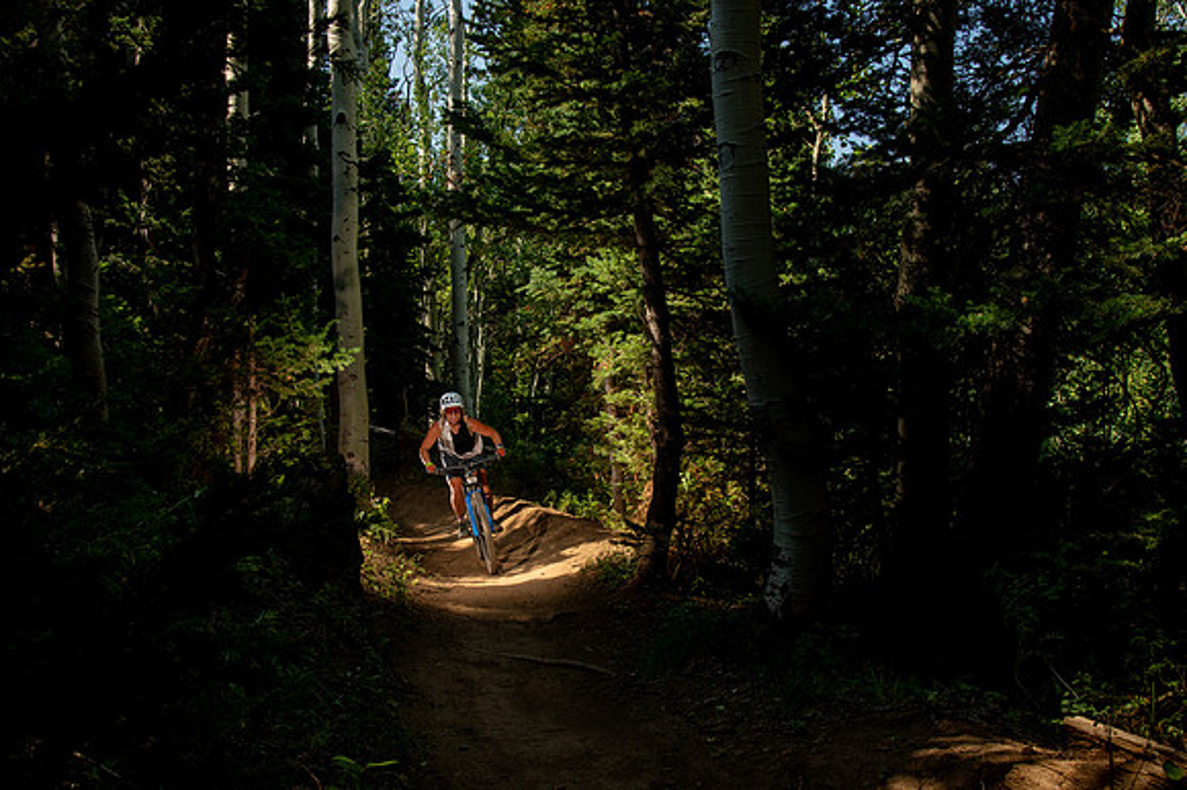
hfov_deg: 57.7
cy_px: 395
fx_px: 1077
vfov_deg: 40.3
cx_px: 594
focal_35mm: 33
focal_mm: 32
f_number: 10
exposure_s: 1/320
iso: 500
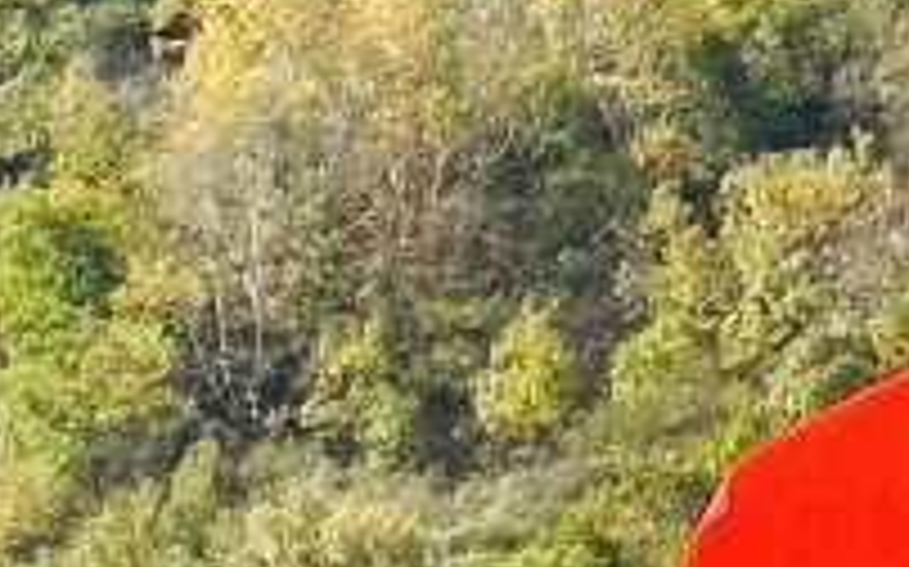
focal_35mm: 362
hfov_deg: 5.8
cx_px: 468
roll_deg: -0.3
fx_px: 8963
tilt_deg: +9.3
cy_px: 225
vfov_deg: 3.6
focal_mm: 6.86
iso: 64
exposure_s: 1/2890
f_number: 1.78
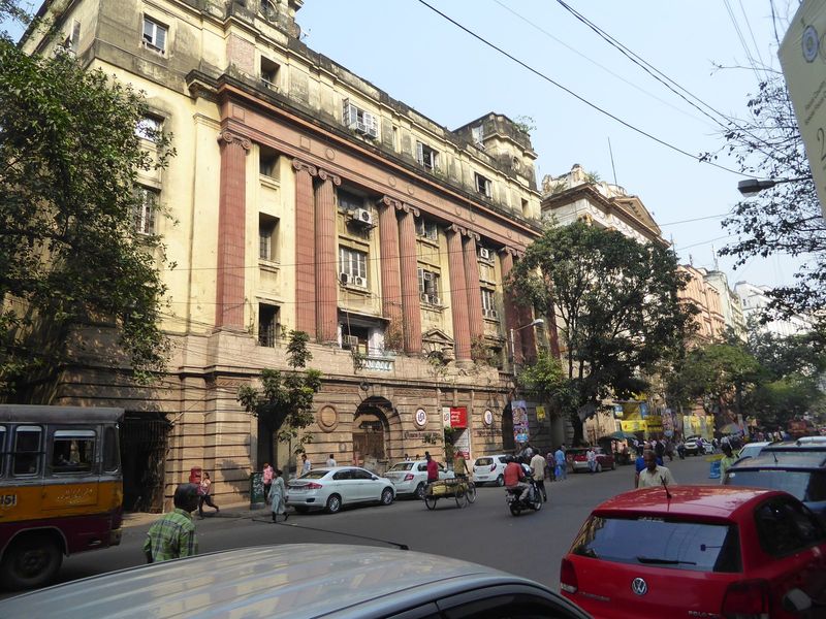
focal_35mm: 25
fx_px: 597
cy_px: 310
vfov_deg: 54.9
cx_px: 413
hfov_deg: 69.4
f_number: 3.3
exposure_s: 1/400
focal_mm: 4.3
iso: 125
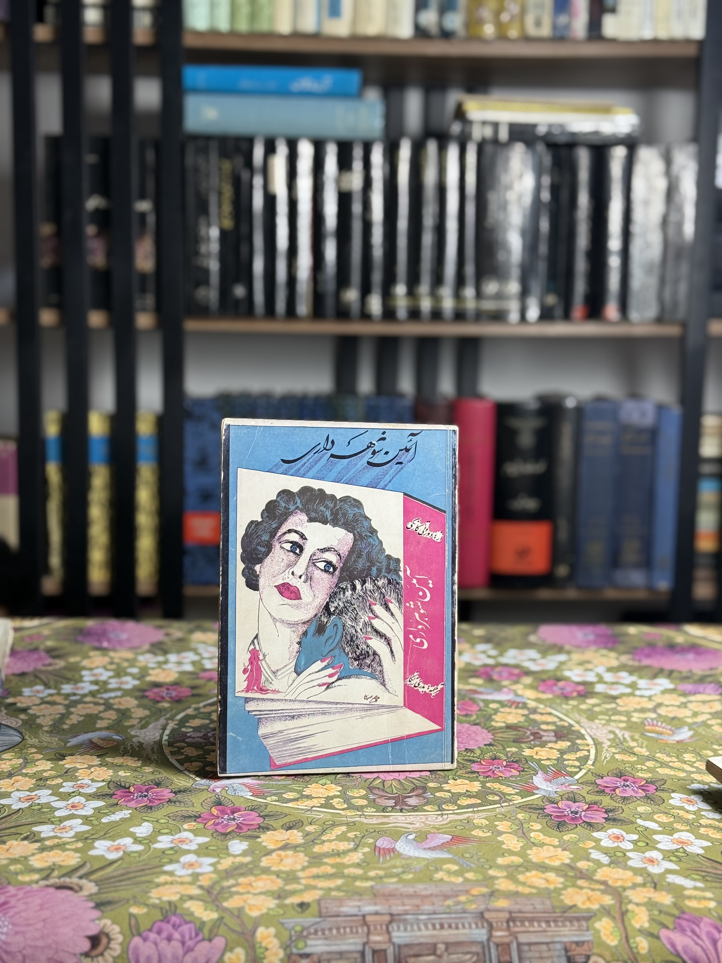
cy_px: 482
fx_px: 1335
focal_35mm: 48
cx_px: 361
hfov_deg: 30.3
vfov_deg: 39.7
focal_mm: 6.76
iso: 50
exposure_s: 1/100
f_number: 1.78
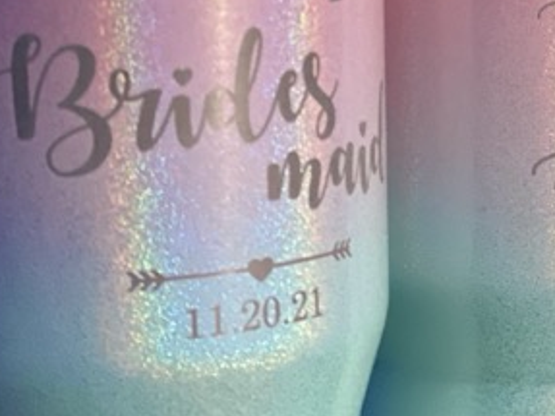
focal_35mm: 145
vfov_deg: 10.2
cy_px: 253
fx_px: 2324
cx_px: 745
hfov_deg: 13.1
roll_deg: -1.1
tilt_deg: -11.8
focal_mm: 6
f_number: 2
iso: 400
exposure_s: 1/40
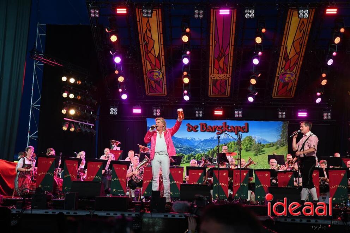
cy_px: 116
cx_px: 175
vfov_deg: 28.0
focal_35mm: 48
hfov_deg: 41.2
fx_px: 466
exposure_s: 1/40
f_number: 3.2
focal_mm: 48
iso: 320
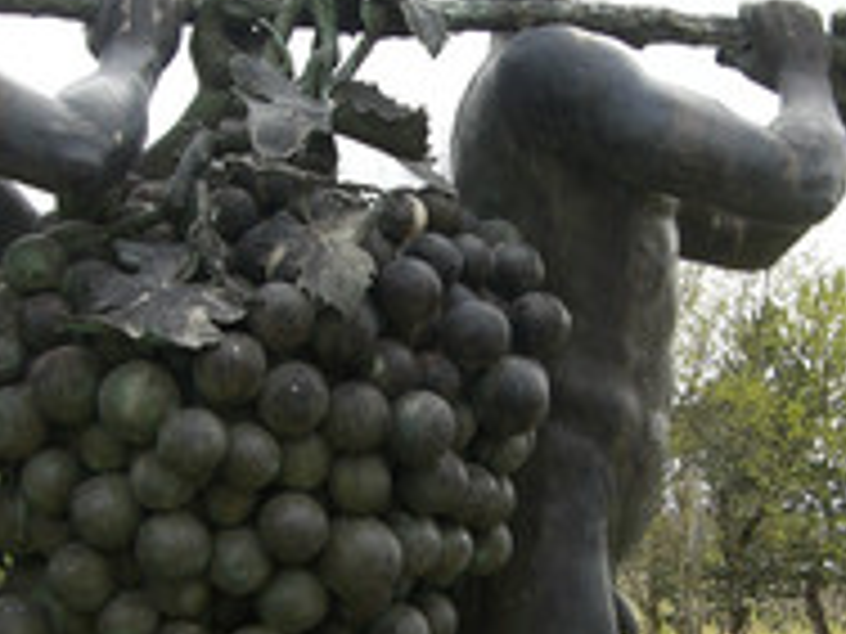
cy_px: 400
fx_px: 2224
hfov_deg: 21.4
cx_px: 576
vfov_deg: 16.2
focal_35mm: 91
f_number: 4.3
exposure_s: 1/160
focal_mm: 6.2
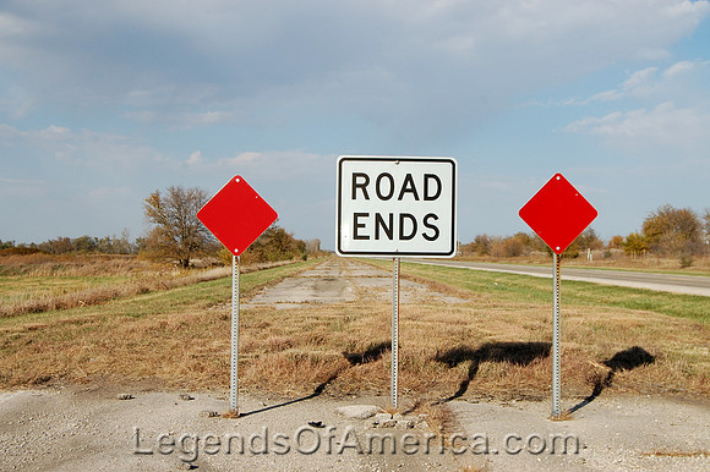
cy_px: 236
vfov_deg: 23.8
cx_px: 355
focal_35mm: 57
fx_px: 1123
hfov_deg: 35.1
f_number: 10
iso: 200
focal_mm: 38
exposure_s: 1/400
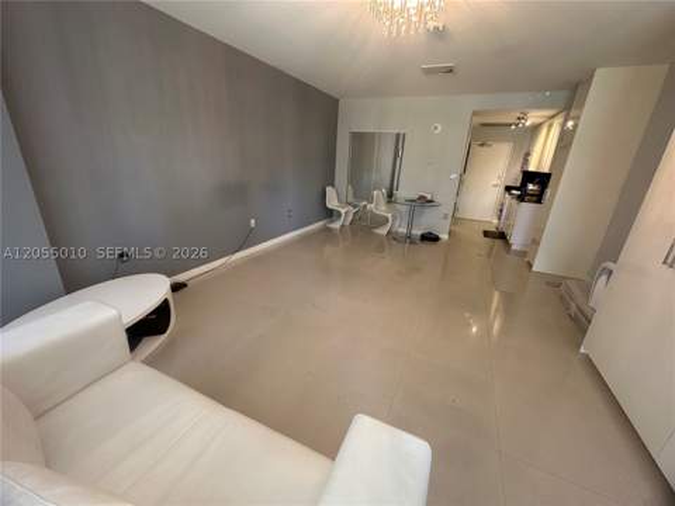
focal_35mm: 14
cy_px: 253
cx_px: 338
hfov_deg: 102.1
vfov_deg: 85.7
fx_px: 273
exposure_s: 1/60
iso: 160
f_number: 2.2
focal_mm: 2.22
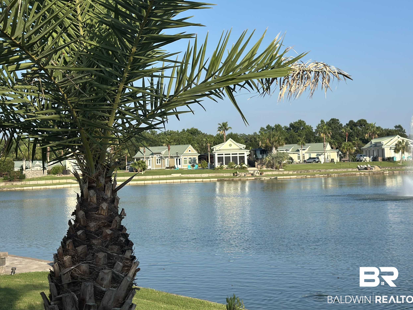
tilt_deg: +3.0
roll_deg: +1.3
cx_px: 188
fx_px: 704
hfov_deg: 32.7
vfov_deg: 24.8
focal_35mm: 59
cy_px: 132
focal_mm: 6.86
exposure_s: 1/4367
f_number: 1.78
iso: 80
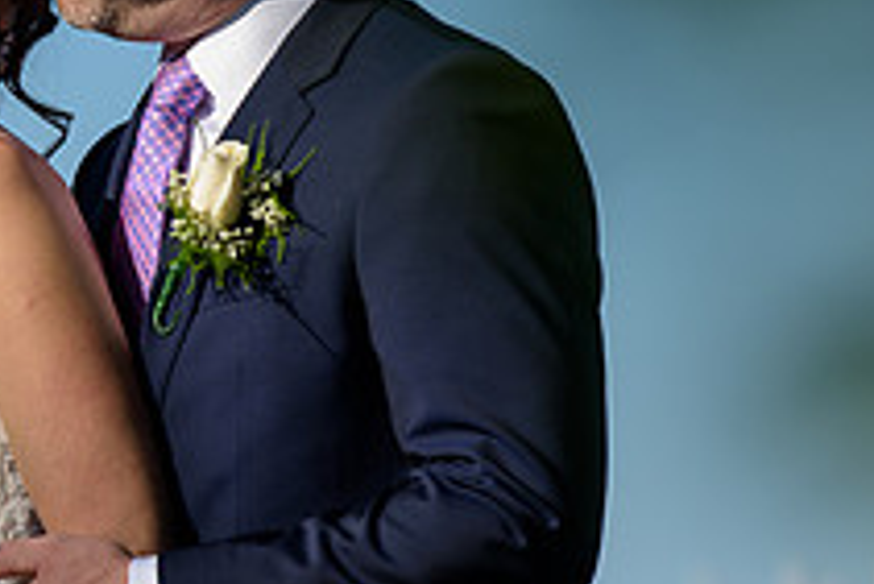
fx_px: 12341
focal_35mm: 508
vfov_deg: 2.7
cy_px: 259
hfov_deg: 4.1
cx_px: 8
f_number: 4
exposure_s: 1/2500
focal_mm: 185
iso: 200
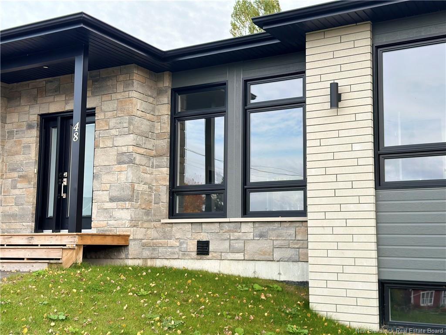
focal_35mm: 48
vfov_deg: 30.3
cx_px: 223
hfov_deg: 39.7
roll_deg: -2.3
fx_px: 618
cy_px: 168
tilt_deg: +6.1
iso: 80
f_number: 1.78
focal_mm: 6.86
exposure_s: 1/785
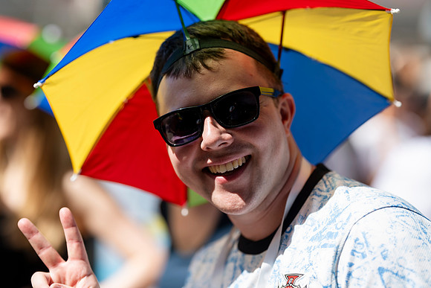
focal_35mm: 105
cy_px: 144
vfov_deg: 13.0
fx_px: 1257
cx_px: 216
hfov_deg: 19.5
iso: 100
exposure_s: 1/4000
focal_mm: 105
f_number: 2
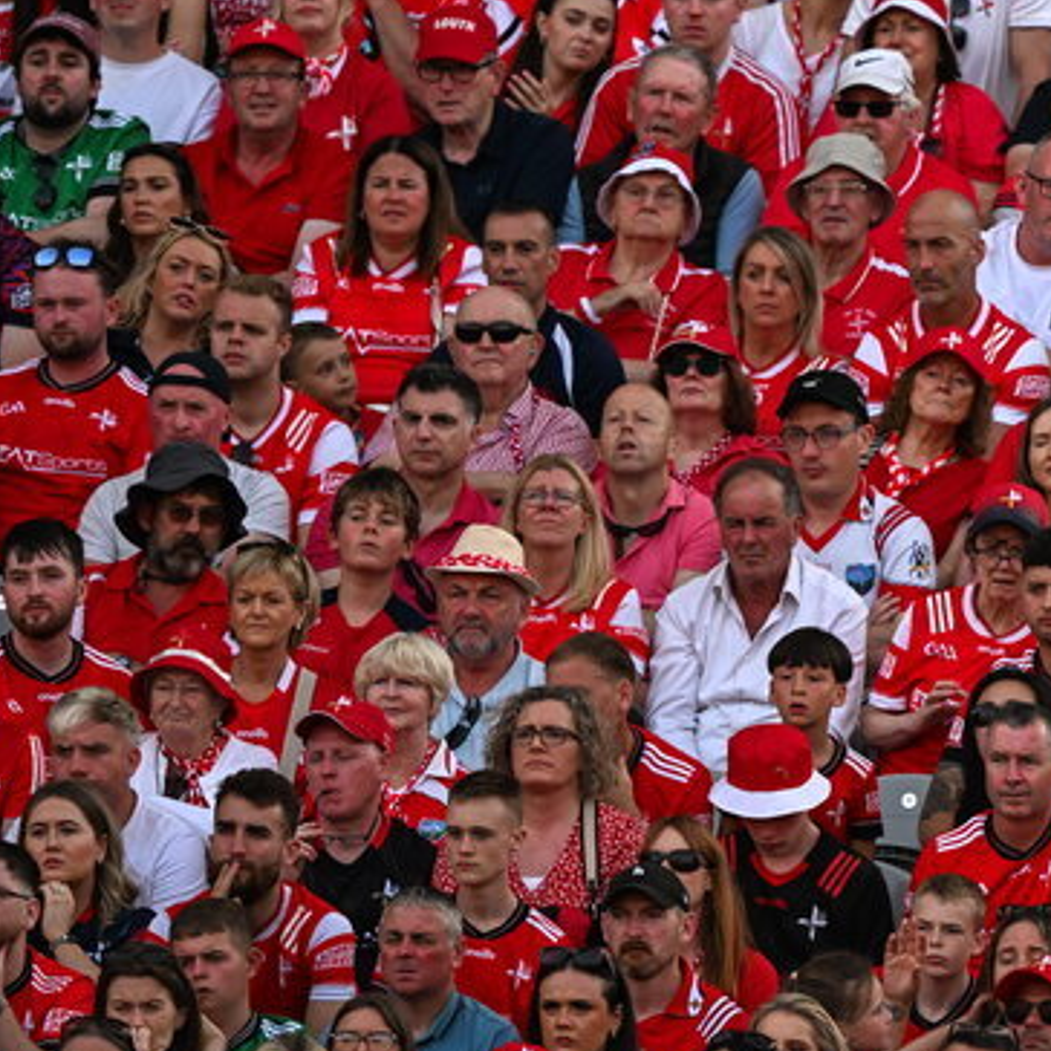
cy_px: 279
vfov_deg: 1.2
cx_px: 1354
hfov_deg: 1.2
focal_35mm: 1436
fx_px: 49327
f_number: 4
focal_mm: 600
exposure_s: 1/2500
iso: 1000
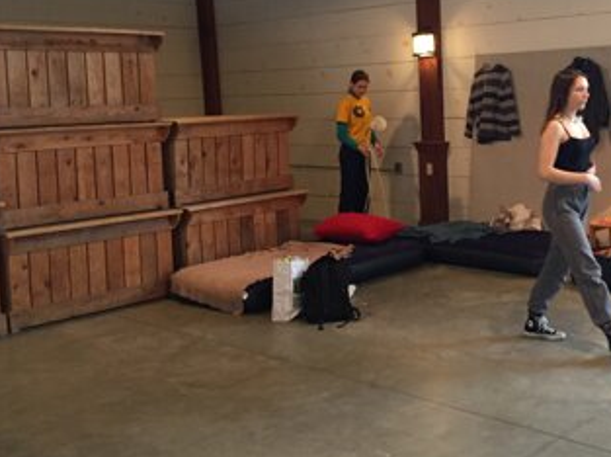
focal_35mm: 47
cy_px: 189
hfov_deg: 39.6
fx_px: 829
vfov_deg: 30.8
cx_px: 444
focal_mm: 4.15
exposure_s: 1/30
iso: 200
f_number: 2.2
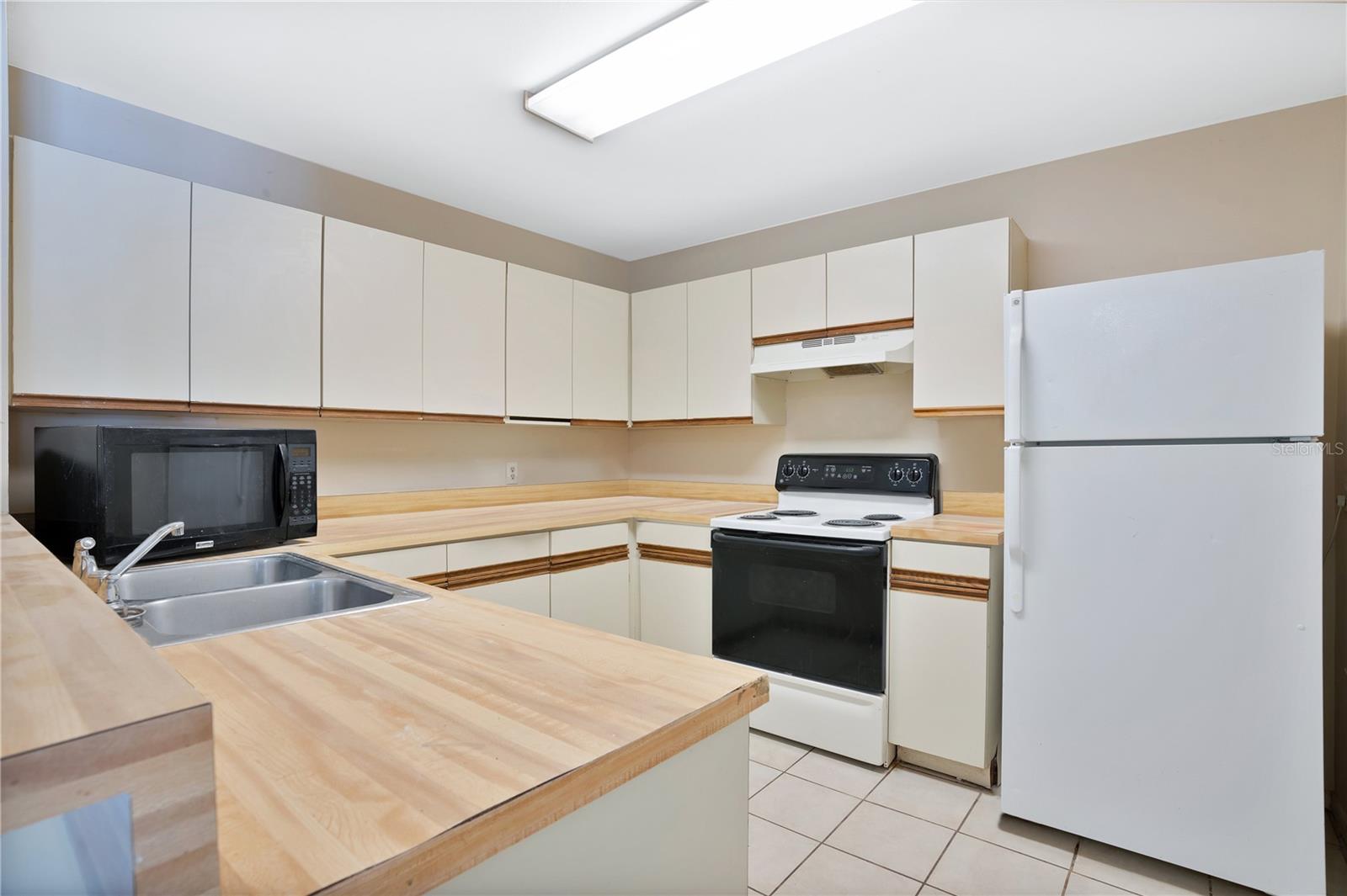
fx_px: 598
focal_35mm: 16
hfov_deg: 96.8
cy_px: 448
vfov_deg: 73.7
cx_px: 674
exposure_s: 1/2.5
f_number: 8
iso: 640
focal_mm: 16
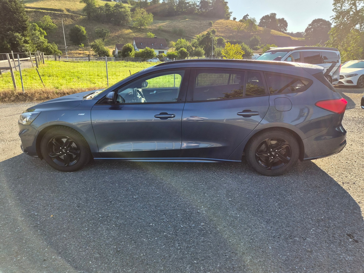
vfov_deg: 58.9
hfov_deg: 73.9
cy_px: 136
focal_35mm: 23
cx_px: 182
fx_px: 242
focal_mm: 5.4
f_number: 1.8
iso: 80
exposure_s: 1/2976
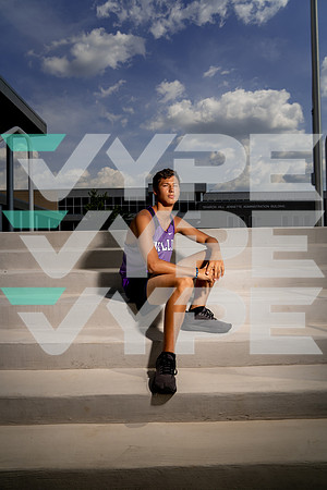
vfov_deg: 73.7
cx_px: 164
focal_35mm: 24
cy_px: 245
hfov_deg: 53.1
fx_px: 327
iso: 125
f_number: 5.6
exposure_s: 1/1600
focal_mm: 24
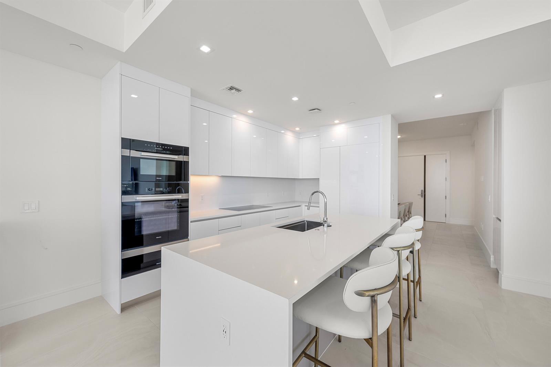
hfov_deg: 104.3
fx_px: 214
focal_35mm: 14
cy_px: 184
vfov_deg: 81.2
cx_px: 276
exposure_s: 1/30
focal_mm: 14
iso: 500
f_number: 8
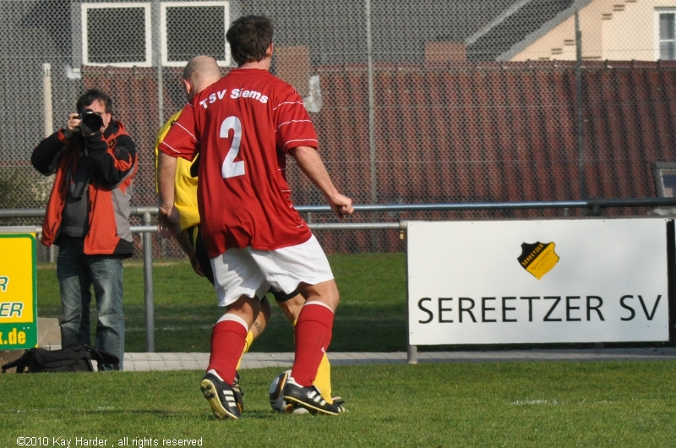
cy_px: 224
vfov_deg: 4.3
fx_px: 5903
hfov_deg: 6.6
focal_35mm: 315
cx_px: 338
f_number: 13
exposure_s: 1/1000
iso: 800
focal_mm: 210
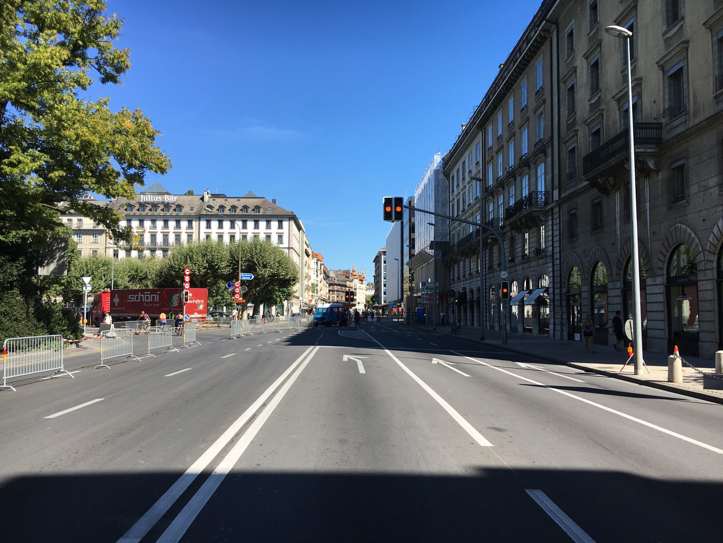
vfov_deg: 48.2
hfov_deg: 61.7
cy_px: 272
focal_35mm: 29
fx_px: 606
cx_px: 362
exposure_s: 1/1166
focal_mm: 4.15
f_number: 2.2
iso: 25
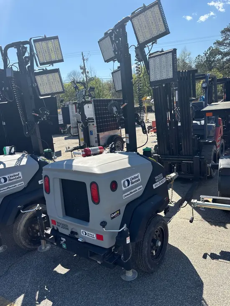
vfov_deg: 67.3
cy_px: 153
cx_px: 115
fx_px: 230
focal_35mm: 26
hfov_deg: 53.1
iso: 50
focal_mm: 5.96
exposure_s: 1/2538
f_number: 1.6
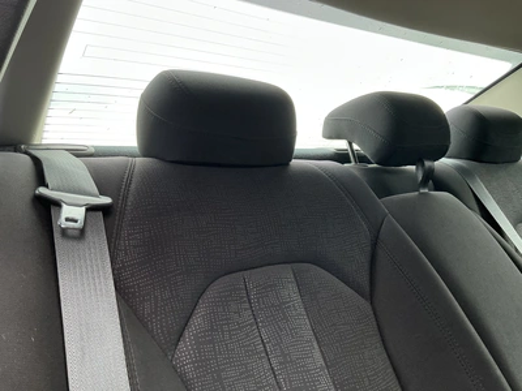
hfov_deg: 63.4
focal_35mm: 28
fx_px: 422
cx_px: 261
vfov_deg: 49.7
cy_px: 196
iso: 40
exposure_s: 1/122
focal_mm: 3
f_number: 1.8
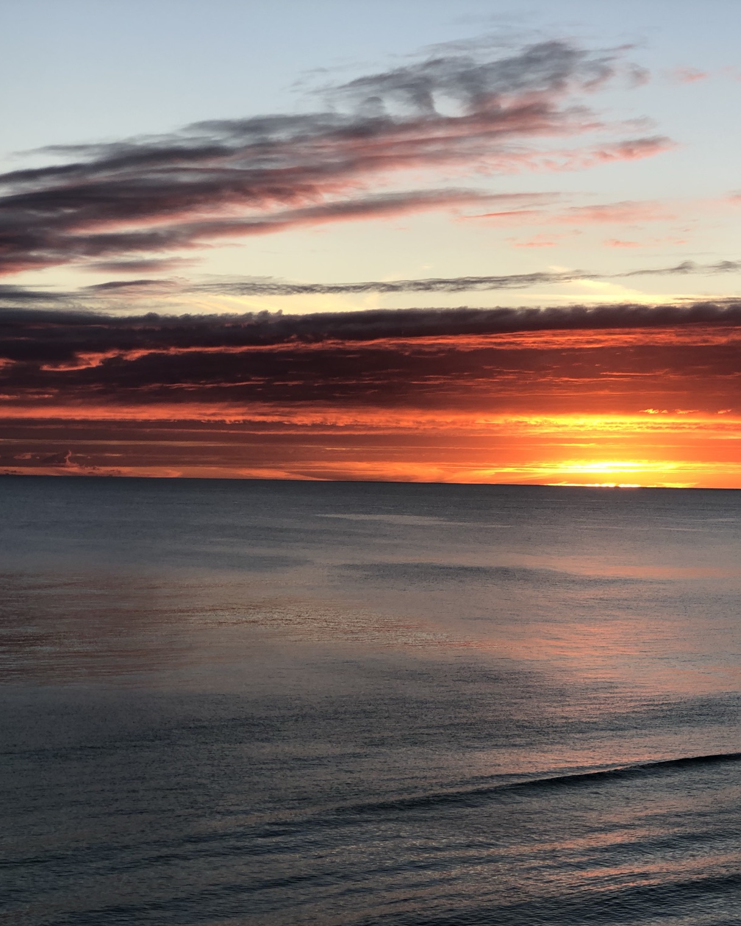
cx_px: 609
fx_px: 2056
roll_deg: -0.4
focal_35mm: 75
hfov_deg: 20.2
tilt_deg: +1.4
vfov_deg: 25.4
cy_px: 468
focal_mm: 6.6
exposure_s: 1/120
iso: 20
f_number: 2.8
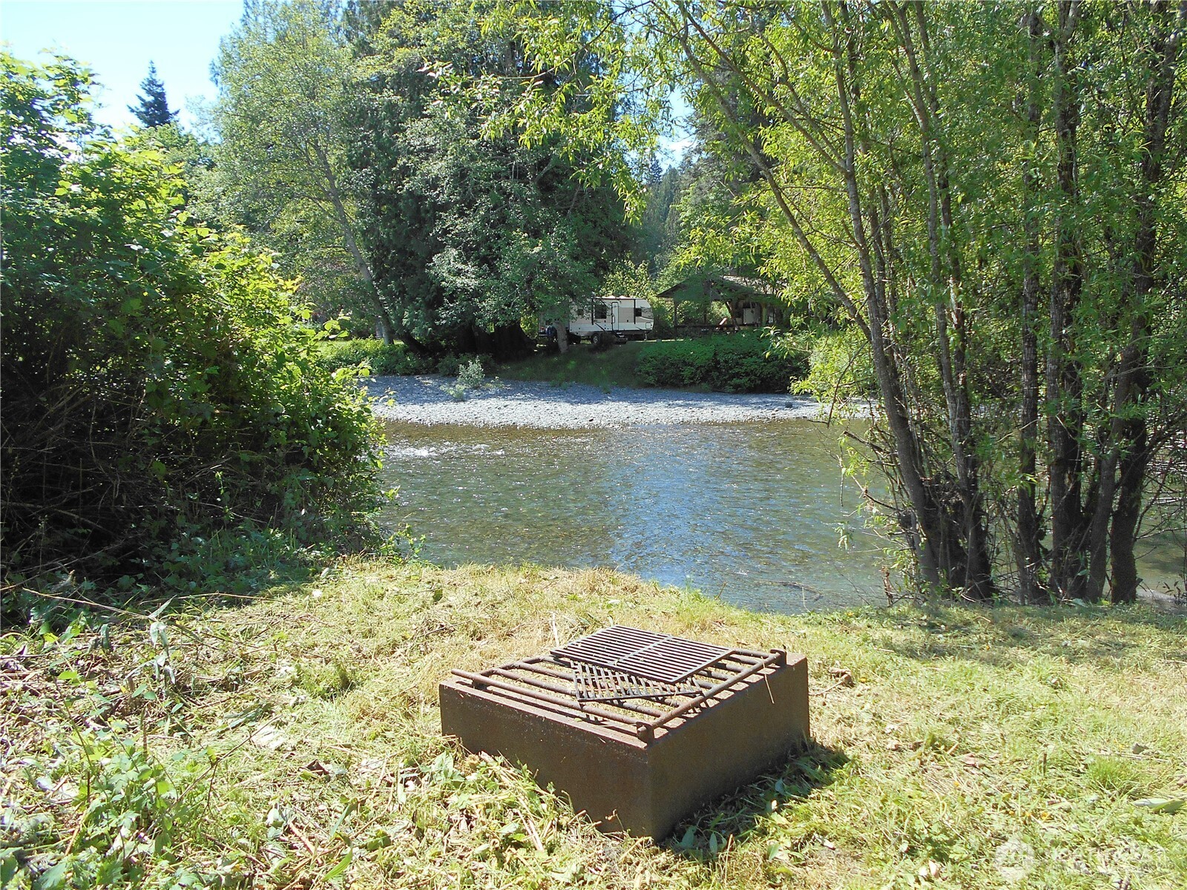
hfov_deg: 67.3
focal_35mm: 26
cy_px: 445
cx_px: 594
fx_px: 892
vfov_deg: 53.1
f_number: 3.2
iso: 80
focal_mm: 4.6
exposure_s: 1/400
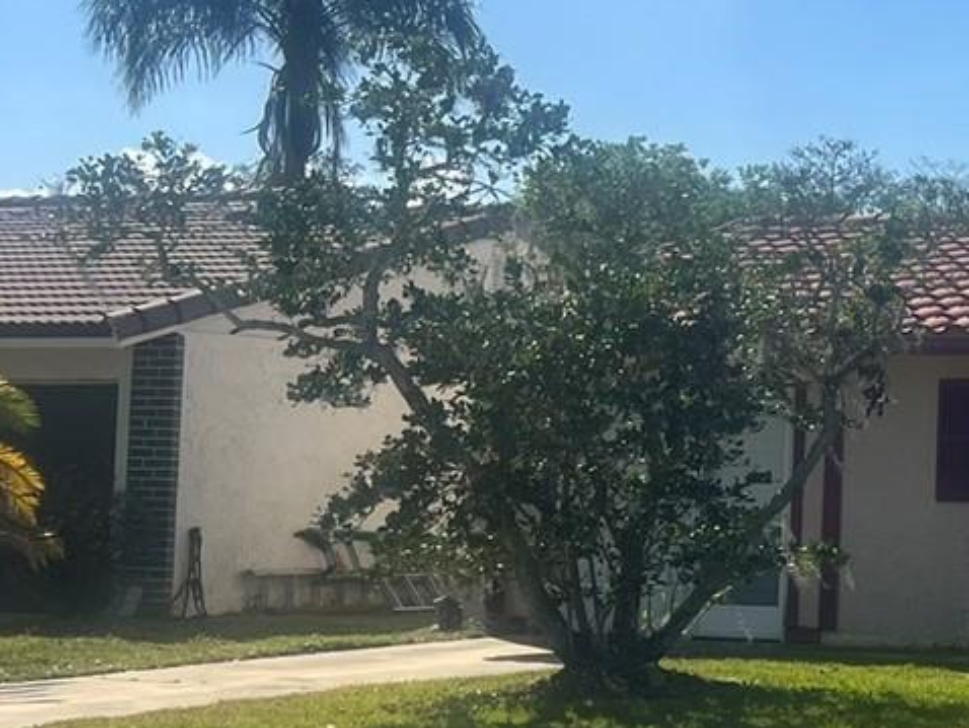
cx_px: 1569
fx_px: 2437
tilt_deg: +1.1
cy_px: 399
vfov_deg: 17.0
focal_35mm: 87
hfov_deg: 18.9
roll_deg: -1.7
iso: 50
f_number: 1.5
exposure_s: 1/6993
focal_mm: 5.7
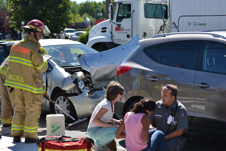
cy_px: 76
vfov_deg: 10.6
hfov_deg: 15.9
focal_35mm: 129
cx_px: 113
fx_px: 810
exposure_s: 1/500
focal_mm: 86
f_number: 5.6
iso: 140
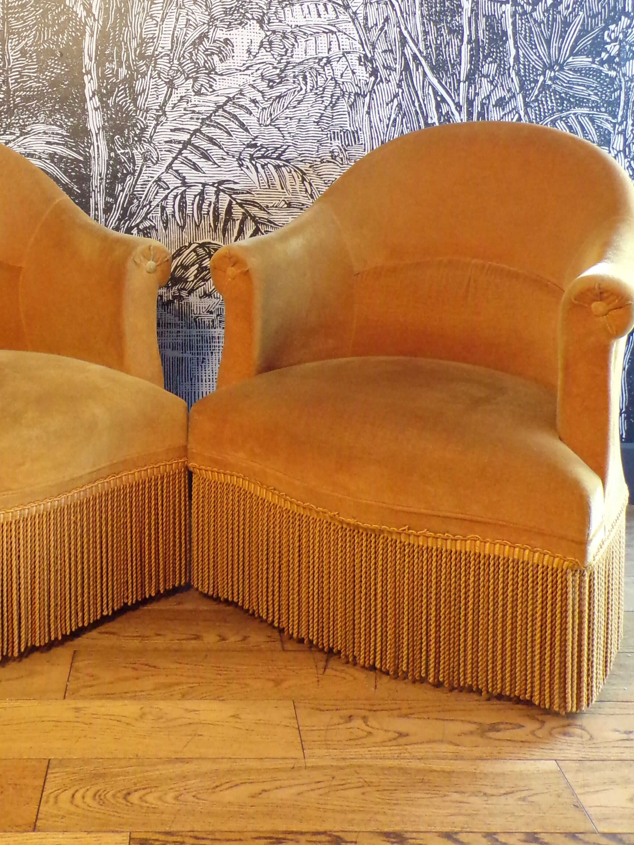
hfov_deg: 35.3
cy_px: 186
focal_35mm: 40
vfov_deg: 44.8
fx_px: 977
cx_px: 175
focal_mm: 4.3
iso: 400
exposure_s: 1/12
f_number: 3
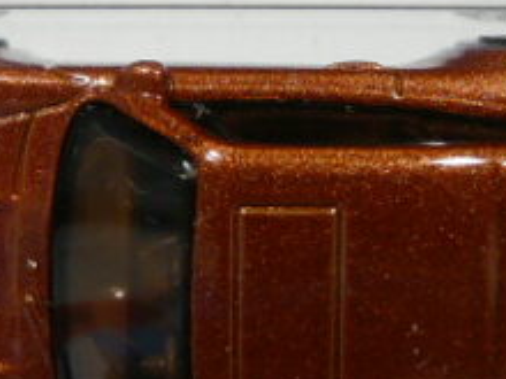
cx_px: 235
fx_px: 1476
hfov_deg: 19.4
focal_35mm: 101
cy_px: 138
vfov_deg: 14.6
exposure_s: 1/60
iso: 100
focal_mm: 4.6
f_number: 2.8
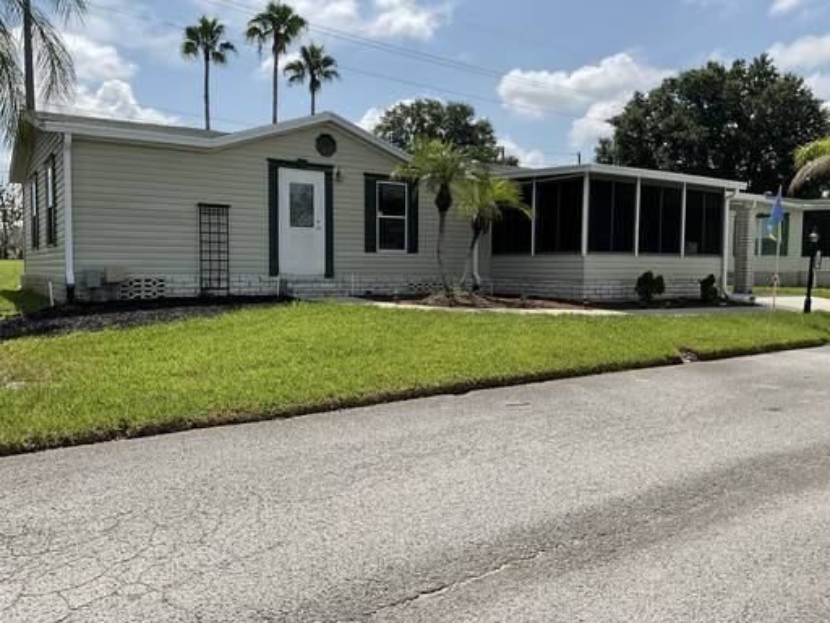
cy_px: 312
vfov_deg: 48.2
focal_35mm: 29
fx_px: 695
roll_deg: -0.8
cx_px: 415
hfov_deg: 61.7
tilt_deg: -3.1
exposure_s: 1/3125
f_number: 1.8
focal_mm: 3
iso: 16
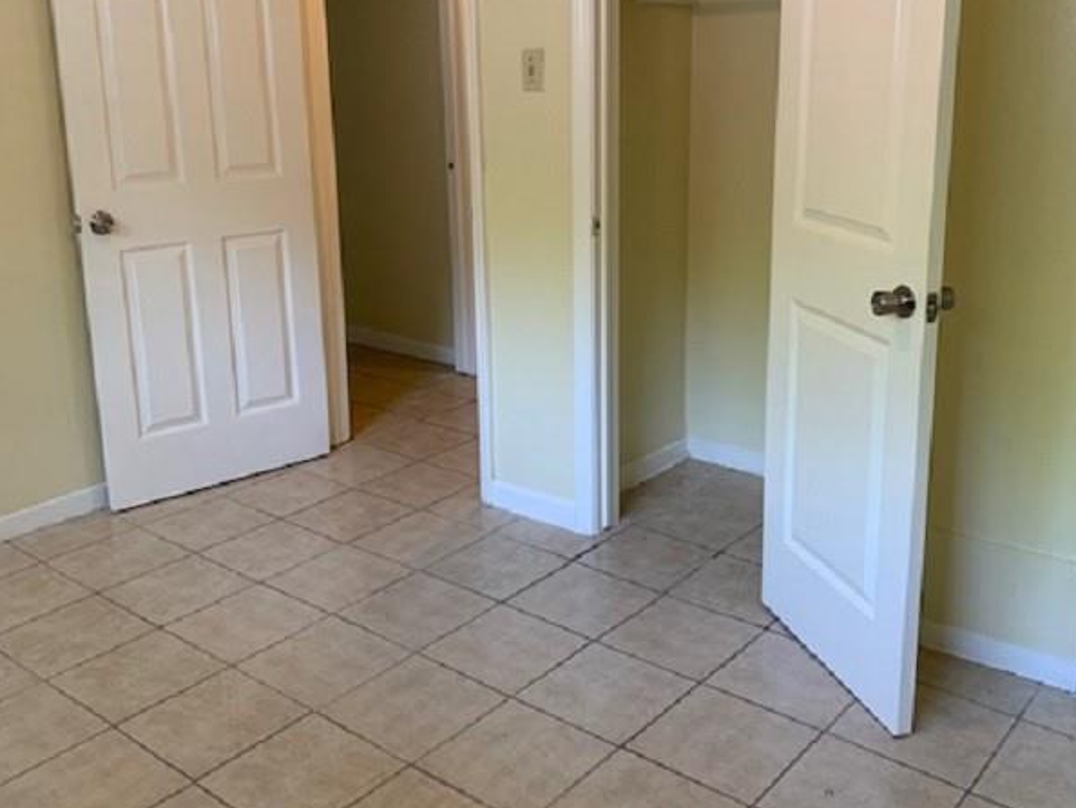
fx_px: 1088
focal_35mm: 35
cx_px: 538
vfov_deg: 40.5
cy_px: 308
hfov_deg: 52.6
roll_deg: +1.5
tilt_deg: -14.3
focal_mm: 4.25
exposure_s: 1/60
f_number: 1.8
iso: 100
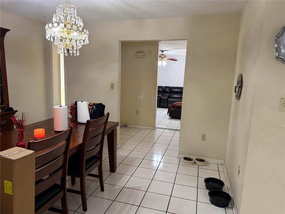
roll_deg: -1.6
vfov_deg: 56.8
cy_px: 107
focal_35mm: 24
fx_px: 198
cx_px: 142
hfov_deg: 71.6
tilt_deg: -9.8
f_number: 1.78
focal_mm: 6.76
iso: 250
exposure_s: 1/60
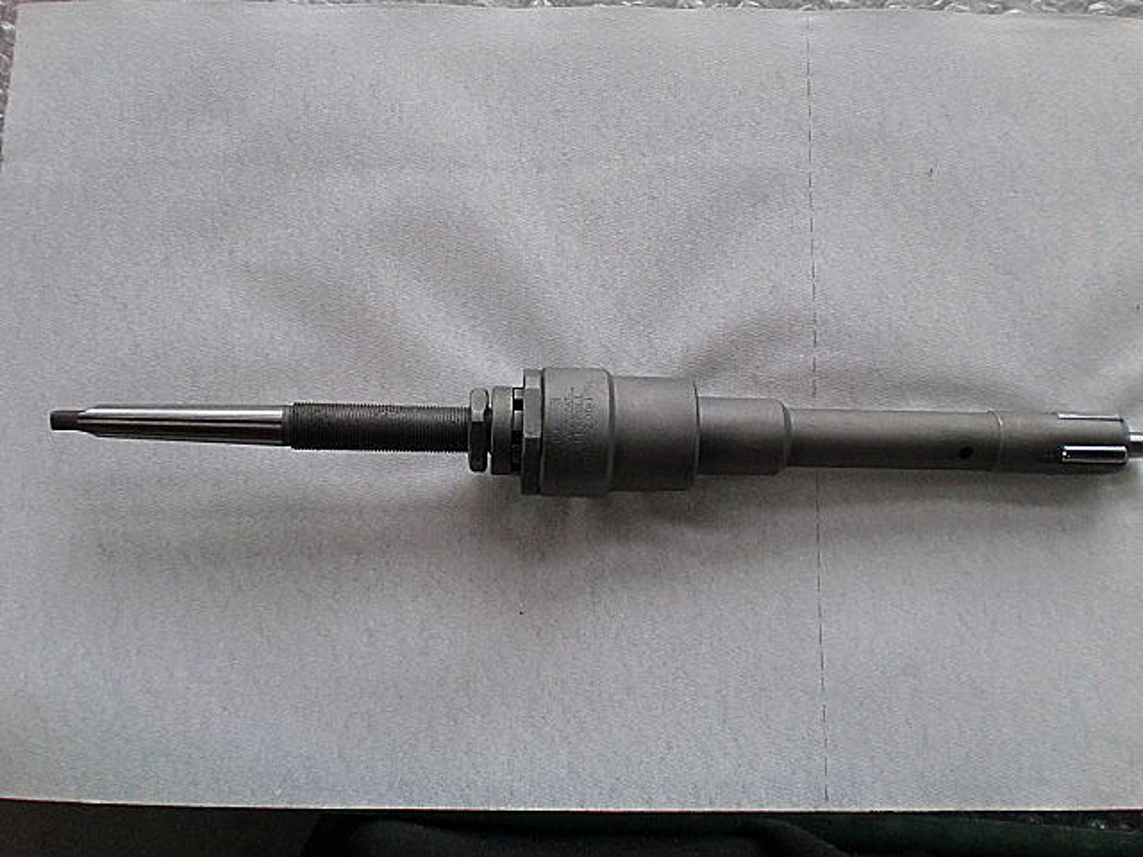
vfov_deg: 40.7
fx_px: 1156
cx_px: 572
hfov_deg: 52.6
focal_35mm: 35
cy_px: 428
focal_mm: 6.3
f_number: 3.1
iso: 200
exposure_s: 1/60
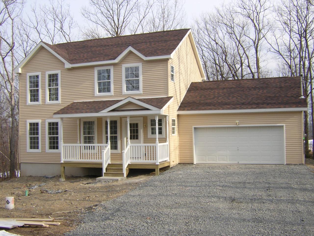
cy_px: 118
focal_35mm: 36
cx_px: 157
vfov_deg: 39.7
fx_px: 327
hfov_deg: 51.4
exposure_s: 1/174
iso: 100
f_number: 5.2
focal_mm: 4.7
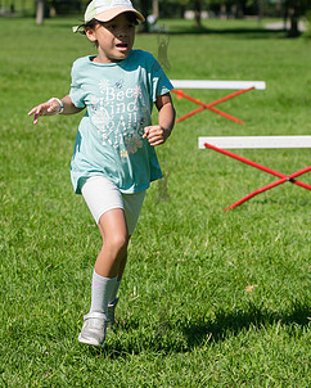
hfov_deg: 9.4
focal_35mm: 165
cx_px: 108
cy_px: 161
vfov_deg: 11.7
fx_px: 1896
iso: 200
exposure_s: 1/2000
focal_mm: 80
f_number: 4
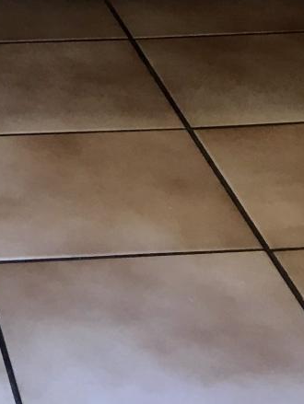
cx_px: -146
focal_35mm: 132
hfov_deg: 10.8
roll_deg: +0.8
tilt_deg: +0.8
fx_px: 1543
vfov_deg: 12.5
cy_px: -493
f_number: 2.2
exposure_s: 1/15
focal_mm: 4.15
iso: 32
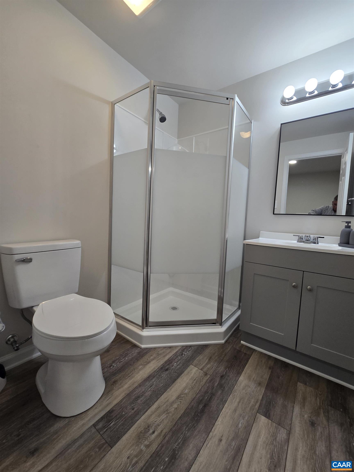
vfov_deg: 106.2
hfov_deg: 89.9
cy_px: 236
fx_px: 177
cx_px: 177
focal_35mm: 13
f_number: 2.2
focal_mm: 2.2
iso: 64
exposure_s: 1/60
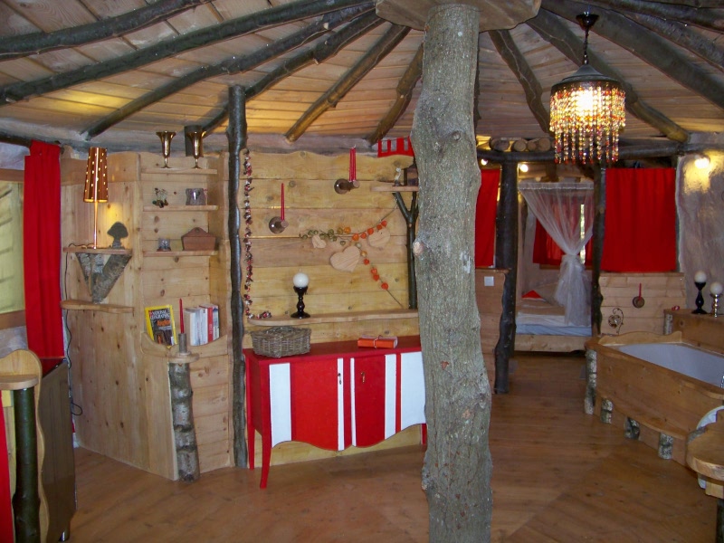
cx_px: 362
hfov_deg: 55.4
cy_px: 272
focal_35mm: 33
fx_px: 690
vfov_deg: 42.9
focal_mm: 5.85
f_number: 2.8
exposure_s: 1/30
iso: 200
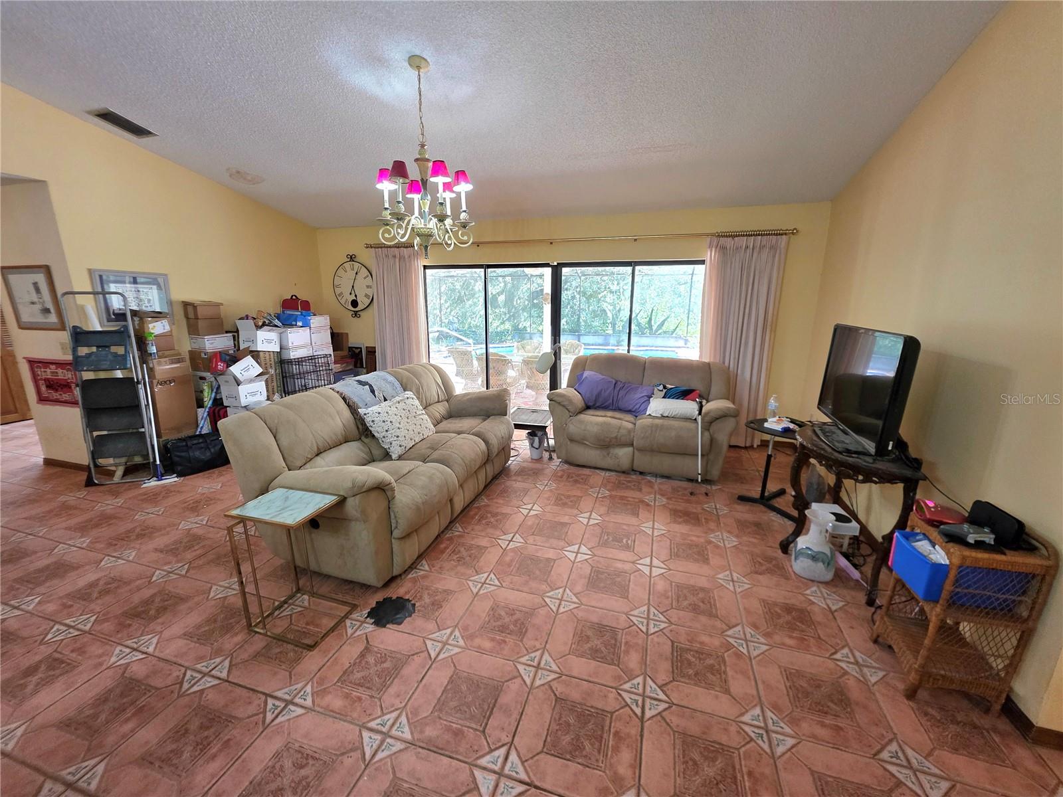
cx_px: 532
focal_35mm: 13
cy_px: 398
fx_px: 399
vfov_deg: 89.9
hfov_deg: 106.2
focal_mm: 2.2
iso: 320
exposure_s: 1/60.2
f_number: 1.9
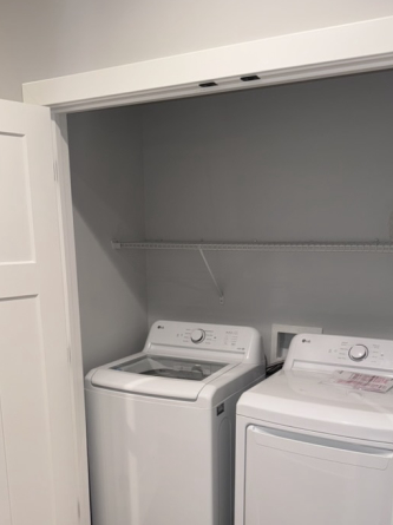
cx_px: 170
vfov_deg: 50.0
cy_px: 371
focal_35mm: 36
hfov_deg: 39.5
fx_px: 546
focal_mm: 6.76
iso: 50
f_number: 1.78
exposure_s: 1/30
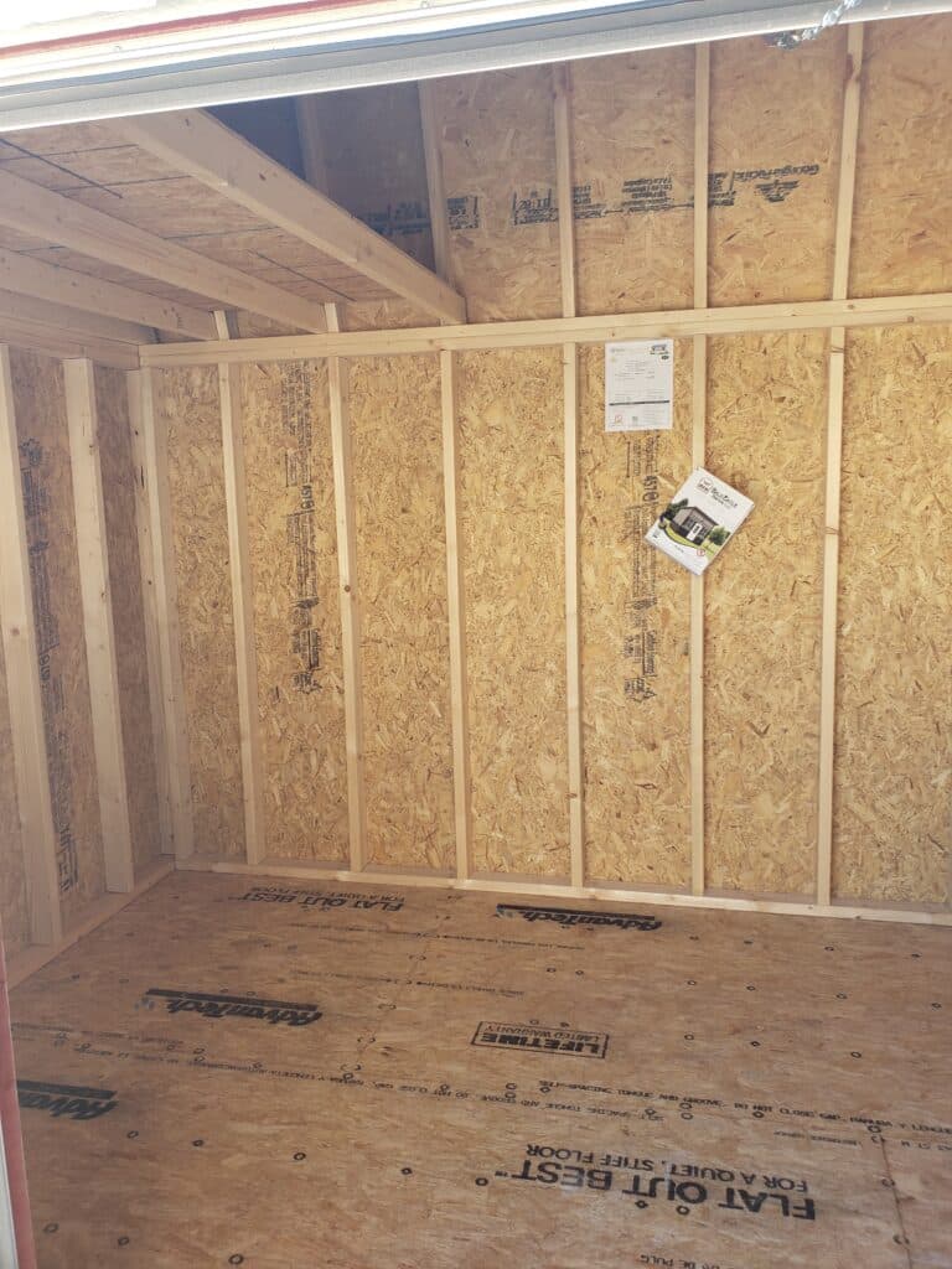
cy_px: 634
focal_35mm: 26
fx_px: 953
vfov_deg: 67.3
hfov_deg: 53.1
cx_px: 476
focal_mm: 4.3
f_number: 2.4
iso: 64
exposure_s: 1/100
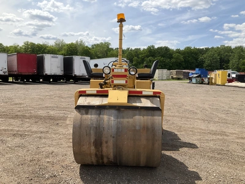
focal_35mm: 29
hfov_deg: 61.7
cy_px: 92
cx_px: 122
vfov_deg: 48.2
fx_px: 205
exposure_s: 1/2227
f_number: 1.8
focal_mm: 3
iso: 25
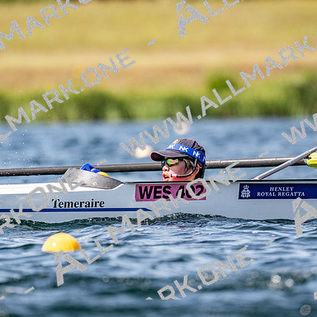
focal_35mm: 770
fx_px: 7978
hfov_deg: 2.3
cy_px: 158
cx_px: 221
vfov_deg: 2.3
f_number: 4.5
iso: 220
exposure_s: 1/2500
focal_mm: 400
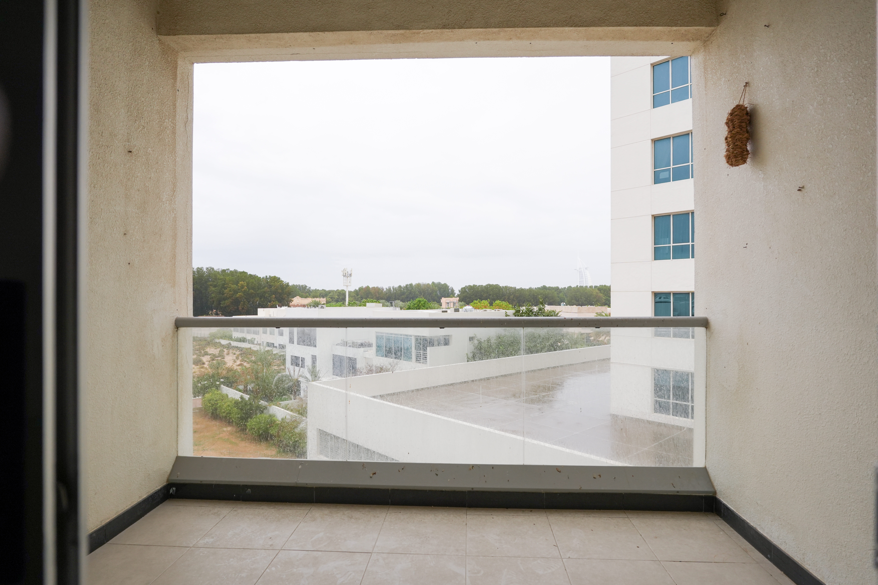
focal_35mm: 20
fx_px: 488
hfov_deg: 84.0
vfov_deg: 61.9
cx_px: 439
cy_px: 292
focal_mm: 20
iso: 320
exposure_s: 1/500
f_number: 4.5
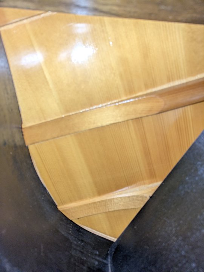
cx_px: 102
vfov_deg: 69.4
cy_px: 136
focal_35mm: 25
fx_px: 196
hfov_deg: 54.9
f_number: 1.89
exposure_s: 1/40
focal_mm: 5.43
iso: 65
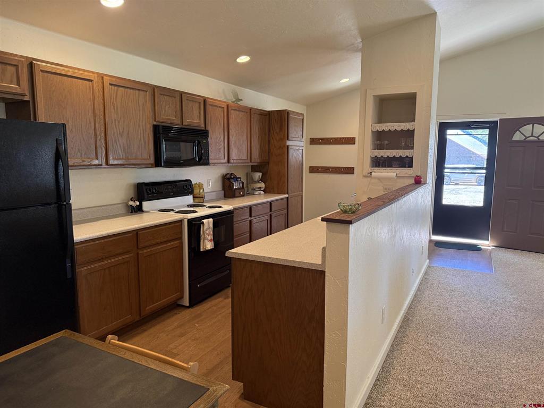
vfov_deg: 56.8
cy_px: 204
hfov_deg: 71.6
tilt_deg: -7.3
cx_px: 272
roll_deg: -0.4
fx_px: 377
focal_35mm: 24
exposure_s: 1/60
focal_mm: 6.76
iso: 250
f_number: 1.78
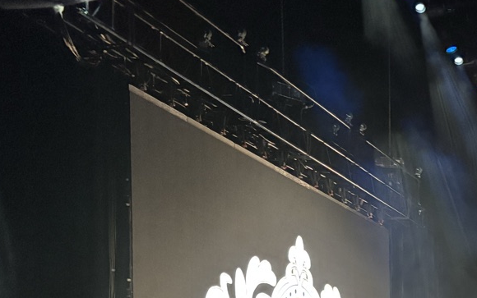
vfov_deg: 15.8
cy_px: 442
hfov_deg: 24.3
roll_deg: +0.6
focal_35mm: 76
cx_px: 588
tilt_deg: +0.8
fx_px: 988
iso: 500
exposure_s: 1/60
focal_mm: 5.96
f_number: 1.6
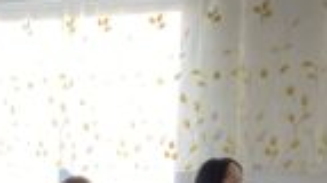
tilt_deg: -16.6
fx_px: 1030
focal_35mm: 119
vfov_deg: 9.2
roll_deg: +2.8
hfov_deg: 16.6
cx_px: -149
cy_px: 419
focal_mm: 4.25
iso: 125
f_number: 1.8
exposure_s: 1/121
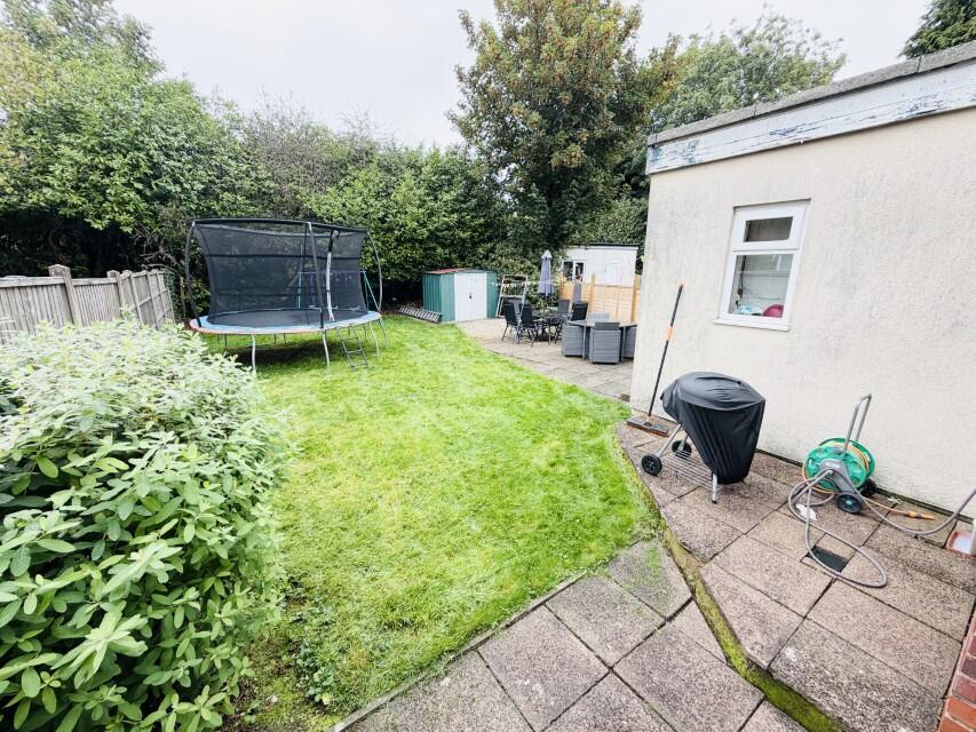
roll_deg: -0.3
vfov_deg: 85.7
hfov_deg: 102.1
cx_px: 488
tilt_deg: -14.2
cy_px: 366
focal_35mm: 14
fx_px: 395
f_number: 2.2
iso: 50
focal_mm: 2.22
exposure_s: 1/134
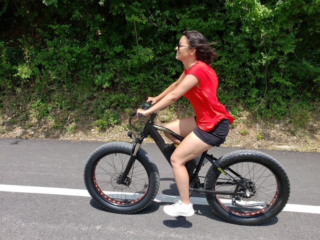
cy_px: 120
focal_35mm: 26
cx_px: 160
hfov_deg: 67.3
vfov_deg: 53.1
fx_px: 240
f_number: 2.4
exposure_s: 1/827
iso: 50
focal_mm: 4.3
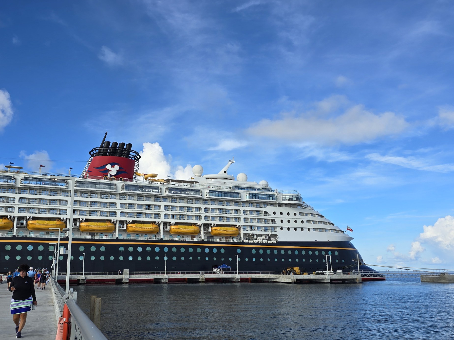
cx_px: 185
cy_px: 205
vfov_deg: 46.5
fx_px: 393
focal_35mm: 30
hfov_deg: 59.5
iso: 12
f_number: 1.7
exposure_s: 1/816
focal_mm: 6.3
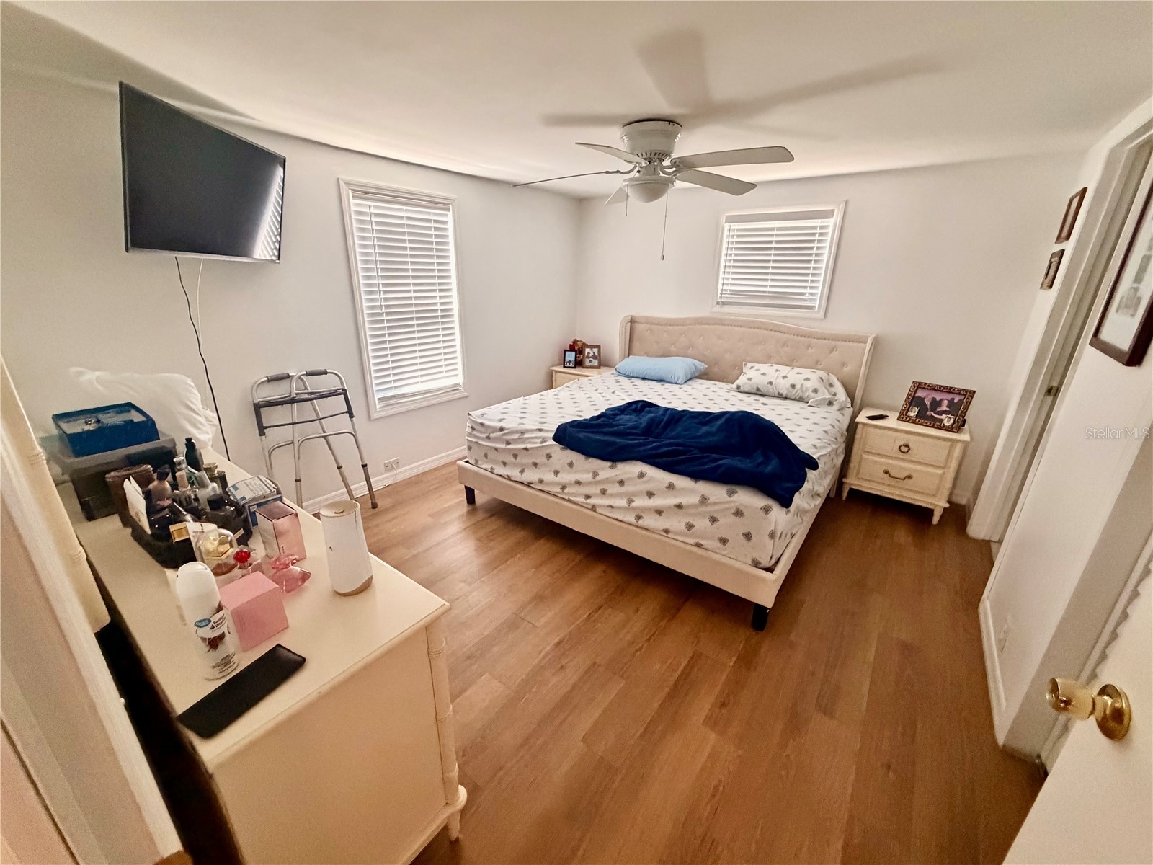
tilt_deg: -19.5
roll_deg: -0.2
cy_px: 432
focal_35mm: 14
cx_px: 576
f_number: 2.2
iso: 800
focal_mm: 2.22
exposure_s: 1/60
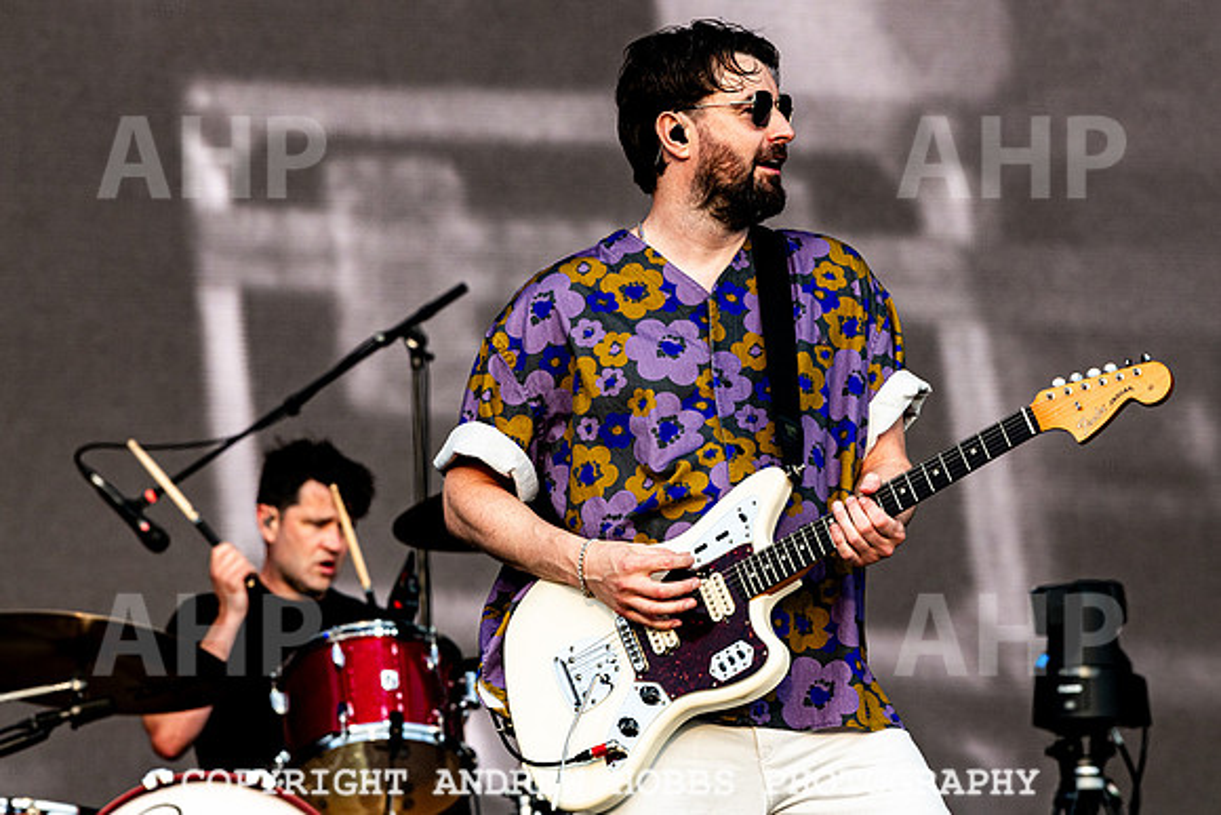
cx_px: 655
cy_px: 301
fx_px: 8594
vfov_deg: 5.4
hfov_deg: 8.1
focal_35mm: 253
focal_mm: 200
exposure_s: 1/500
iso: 320
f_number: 5.6
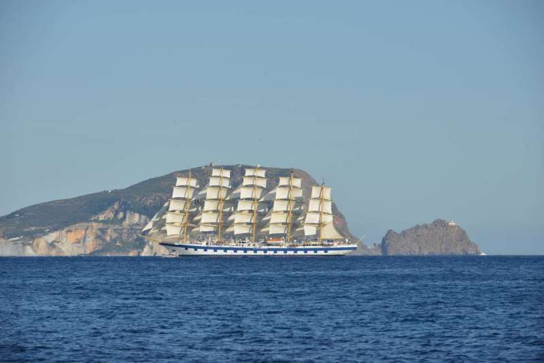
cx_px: 272
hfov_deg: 10.3
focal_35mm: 200
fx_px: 3023
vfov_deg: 6.9
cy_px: 182
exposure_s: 1/400
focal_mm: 200
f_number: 10
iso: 125
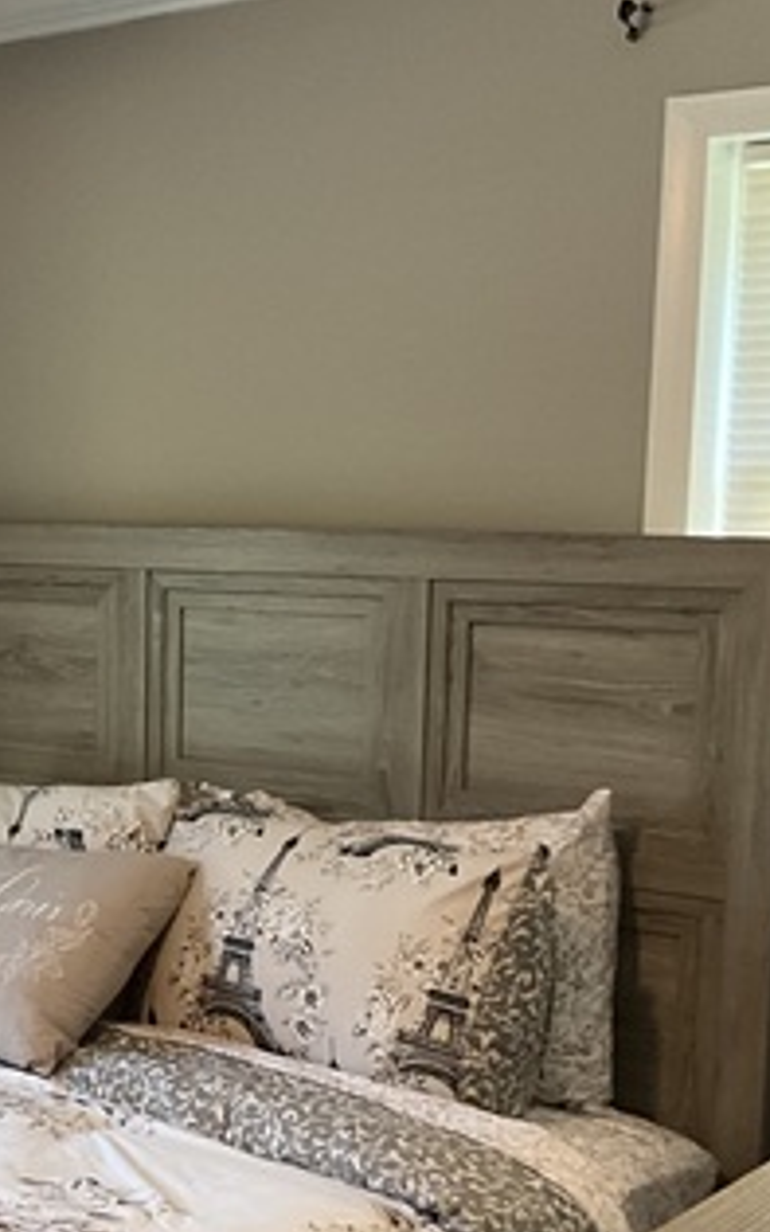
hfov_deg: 18.8
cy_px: 796
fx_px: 2181
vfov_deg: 31.3
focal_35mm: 65
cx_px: -172
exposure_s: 1/40
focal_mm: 3
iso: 200
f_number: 1.8
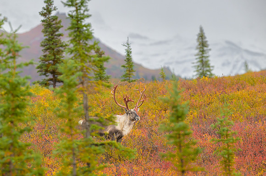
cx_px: 109
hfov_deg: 4.4
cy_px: 82
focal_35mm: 472
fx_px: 3480
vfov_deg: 2.9
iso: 1600
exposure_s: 1/1000
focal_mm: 400
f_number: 5.6
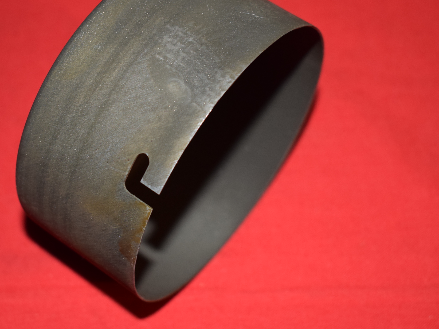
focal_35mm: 74
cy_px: 146
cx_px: 172
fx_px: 938
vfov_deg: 19.9
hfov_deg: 26.3
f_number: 5
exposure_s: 1/125
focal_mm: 32
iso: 640
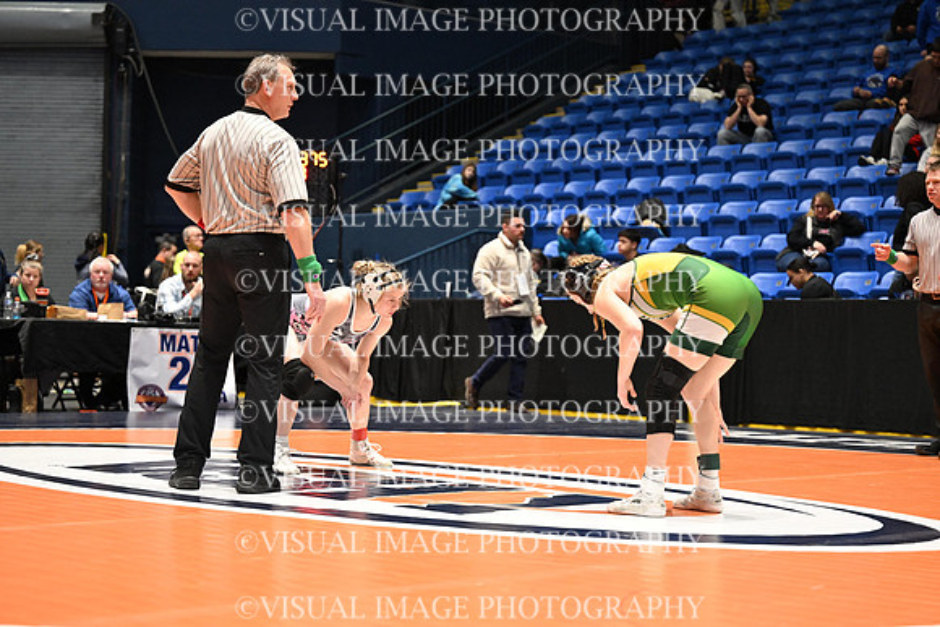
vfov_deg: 18.9
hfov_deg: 28.1
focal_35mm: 72
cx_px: 470
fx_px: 1880
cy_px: 314
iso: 5000
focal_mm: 72
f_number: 2.8
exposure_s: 1/767
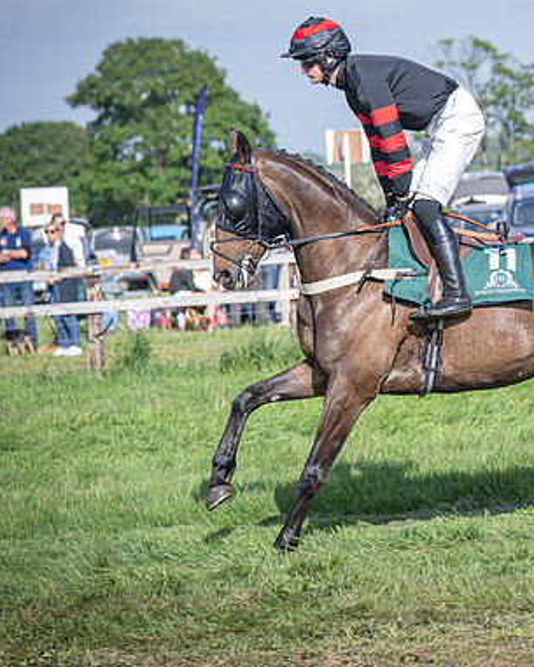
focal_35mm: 180
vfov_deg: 10.7
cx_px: 548
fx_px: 3555
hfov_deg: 8.5
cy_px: 366
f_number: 3.5
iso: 200
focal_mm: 89
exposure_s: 1/1600
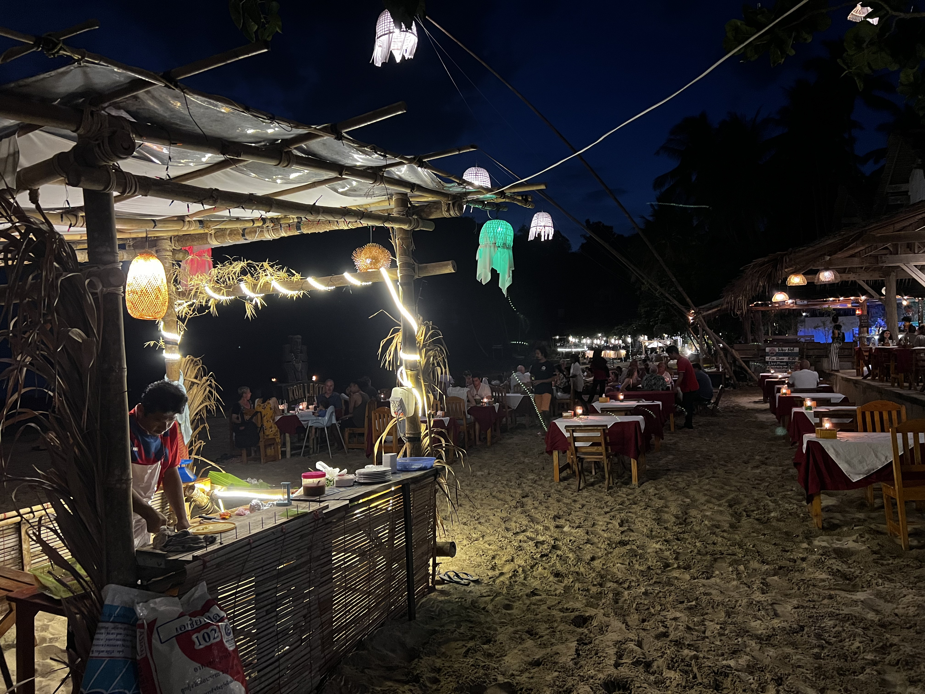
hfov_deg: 67.3
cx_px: 462
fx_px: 695
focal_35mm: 26
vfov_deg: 53.1
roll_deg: +1.1
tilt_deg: -0.1
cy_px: 347
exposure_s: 1/33
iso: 500
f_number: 1.5
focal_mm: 5.7
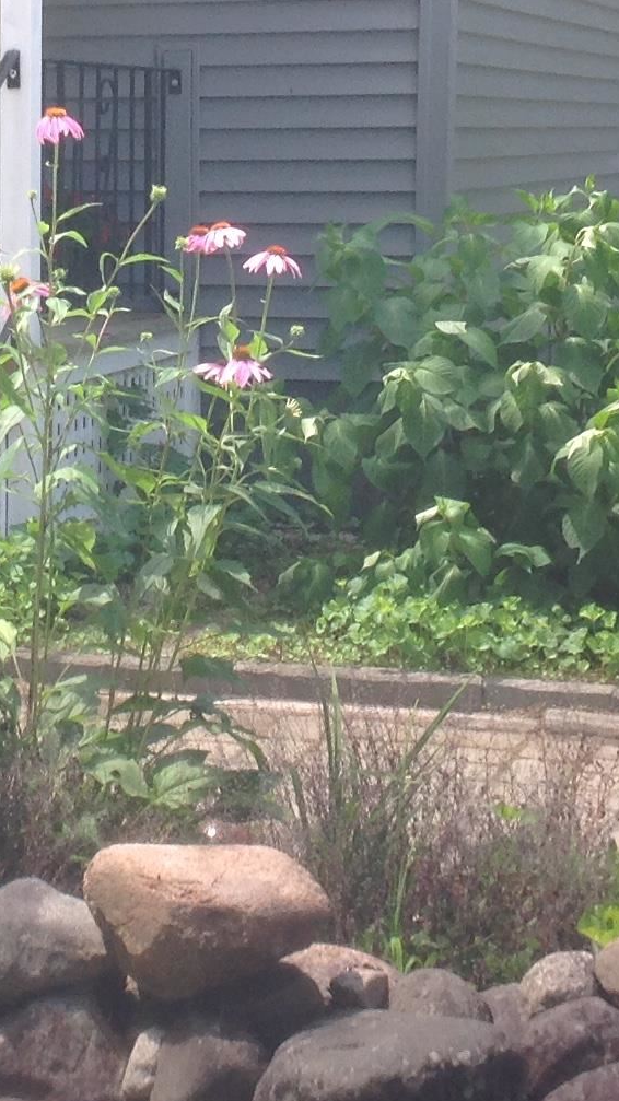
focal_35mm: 98
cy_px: 374
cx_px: -127
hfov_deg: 12.1
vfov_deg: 21.7
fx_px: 2861
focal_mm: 4.28
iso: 50
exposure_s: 1/196
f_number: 2.4
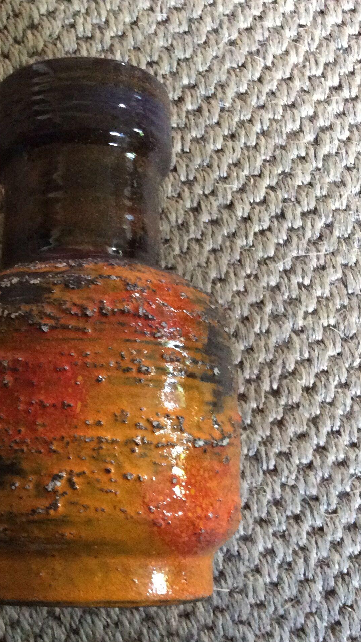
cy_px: 323
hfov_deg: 25.0
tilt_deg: -78.7
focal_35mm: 47
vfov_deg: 43.7
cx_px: 71
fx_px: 800
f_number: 2.4
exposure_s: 1/17
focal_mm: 3.3
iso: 320
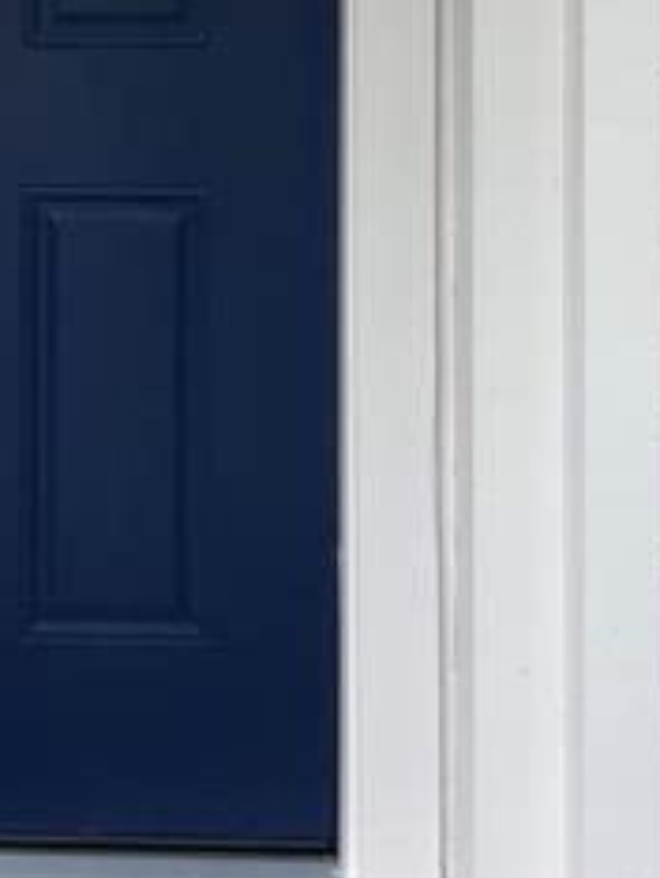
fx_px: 2411
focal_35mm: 95
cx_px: -71
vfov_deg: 19.9
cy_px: -34
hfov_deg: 15.2
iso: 16
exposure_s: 1/135
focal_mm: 3
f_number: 1.8
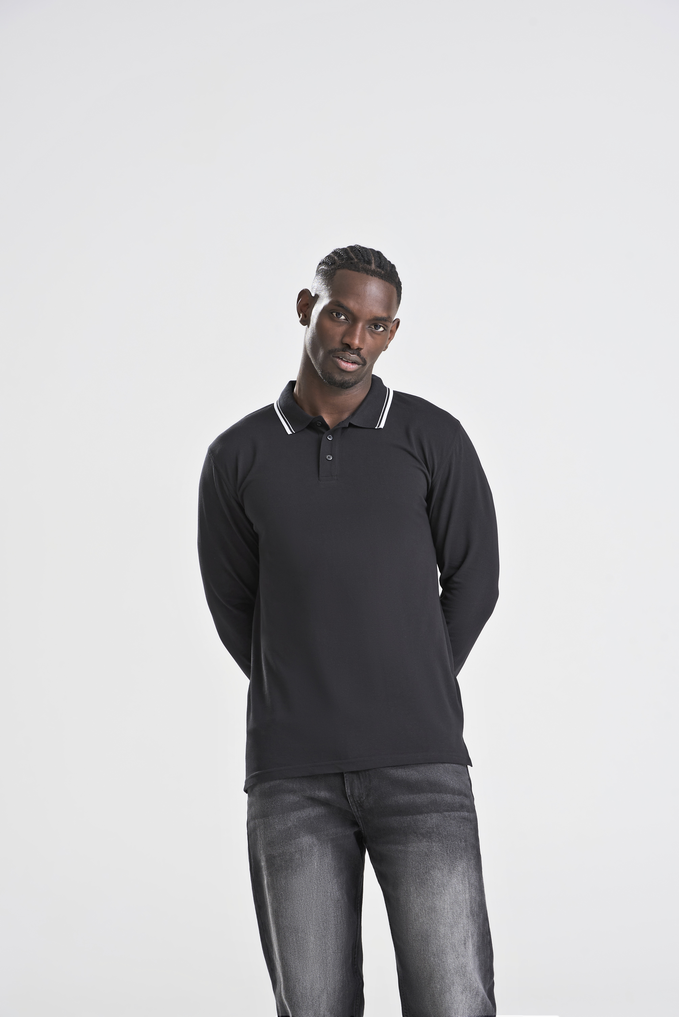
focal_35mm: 105
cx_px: 340
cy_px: 508
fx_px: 2968
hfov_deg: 13.1
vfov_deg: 19.4
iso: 160
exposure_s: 1/160
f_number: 9
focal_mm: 105
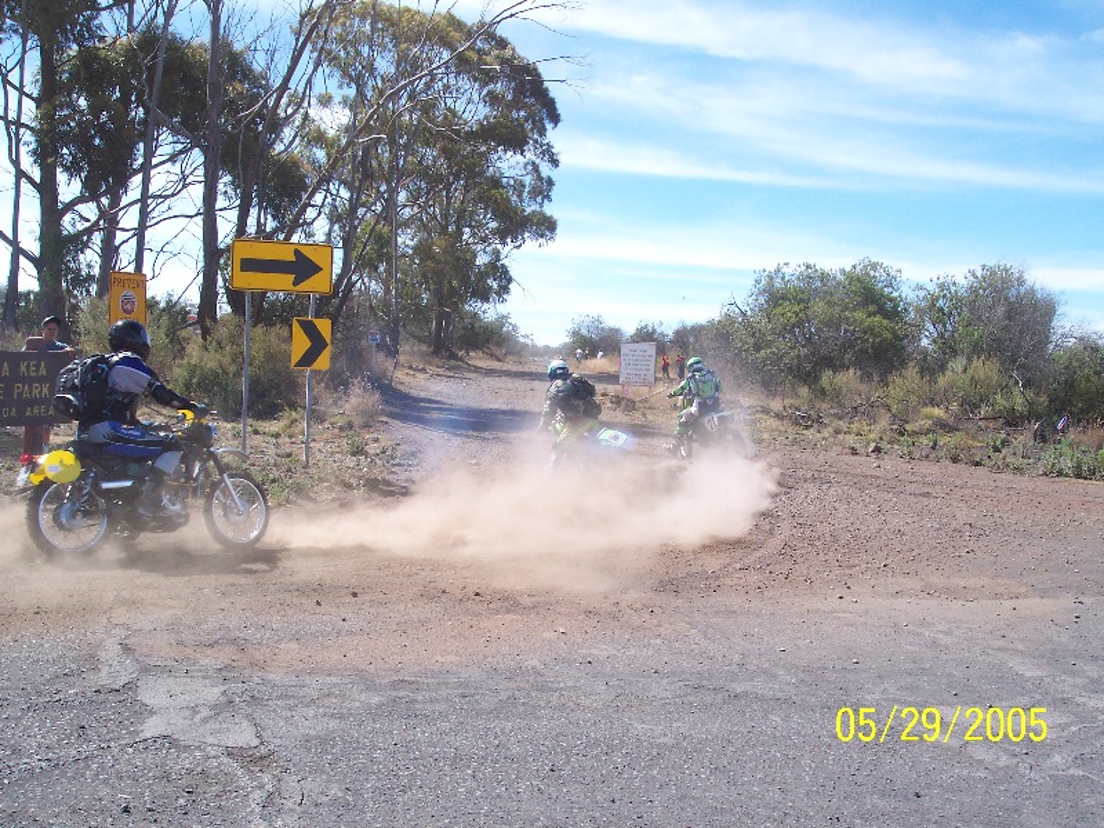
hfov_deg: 49.0
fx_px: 1212
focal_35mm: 38
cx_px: 552
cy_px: 414
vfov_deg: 37.7
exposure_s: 1/500
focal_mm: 8
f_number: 4.8
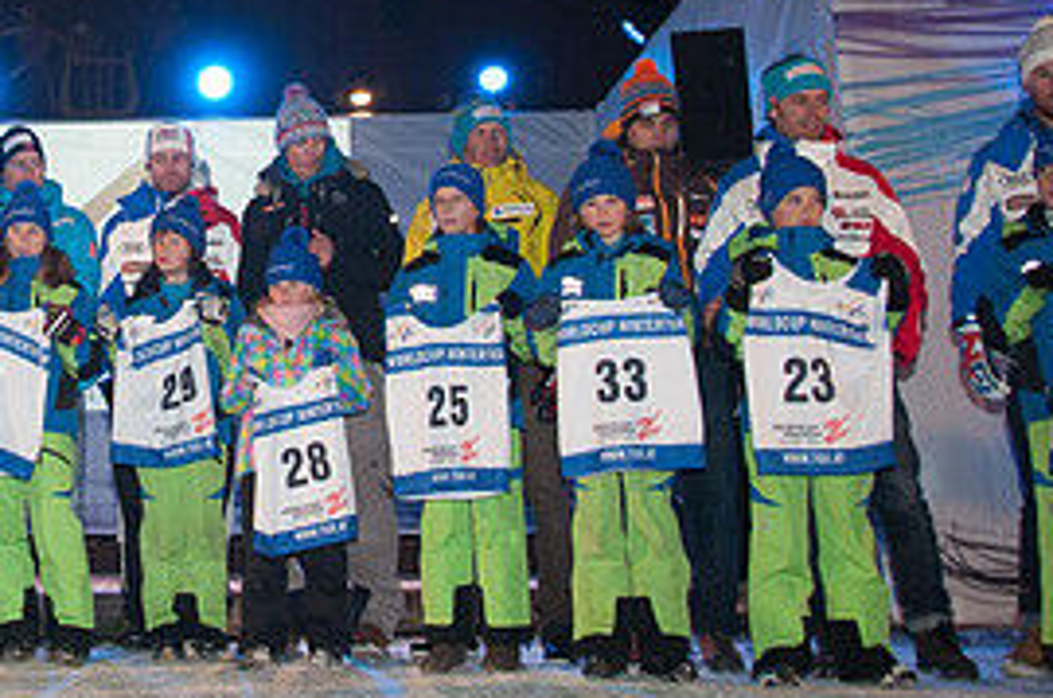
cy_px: 68
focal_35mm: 58
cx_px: 101
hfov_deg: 32.8
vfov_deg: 22.7
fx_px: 1693
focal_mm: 18
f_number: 5.6
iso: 1000
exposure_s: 1/60
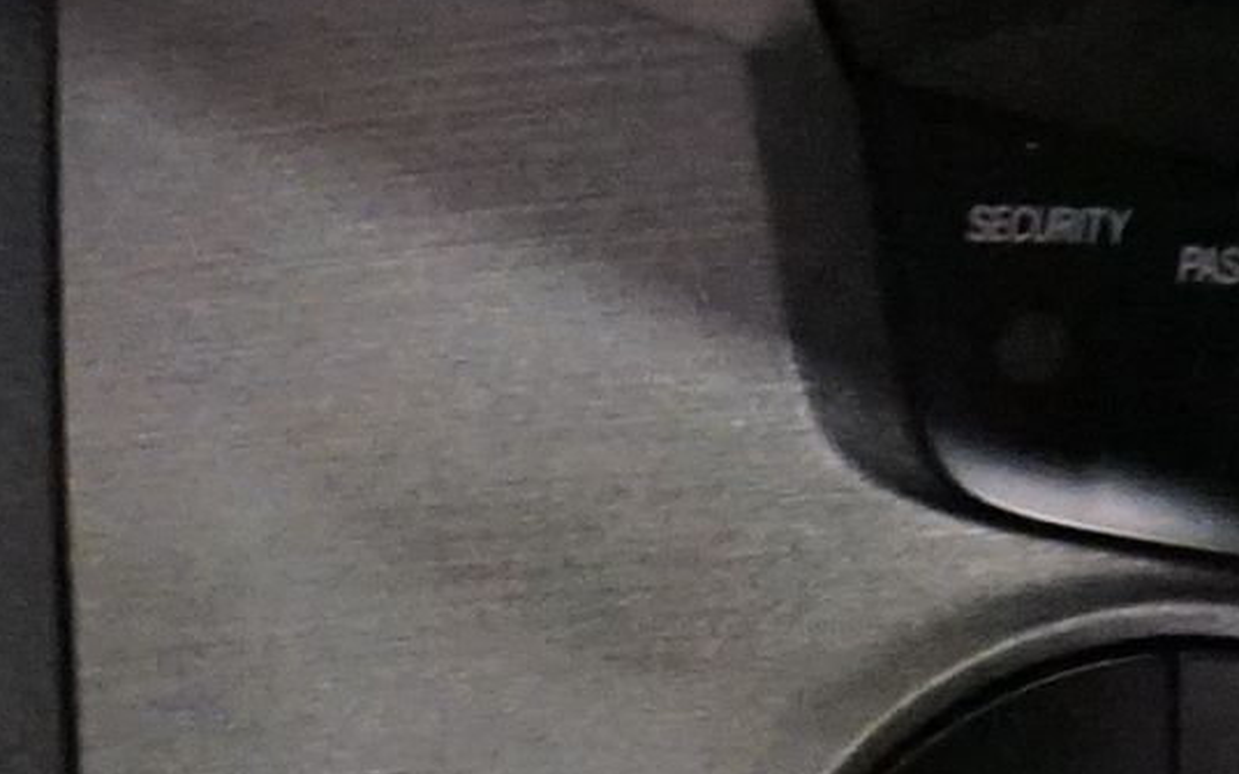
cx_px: 2284
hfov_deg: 5.5
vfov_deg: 3.5
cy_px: -1139
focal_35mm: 374
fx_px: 12629
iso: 6400
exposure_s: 1/30
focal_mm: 50
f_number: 4.5
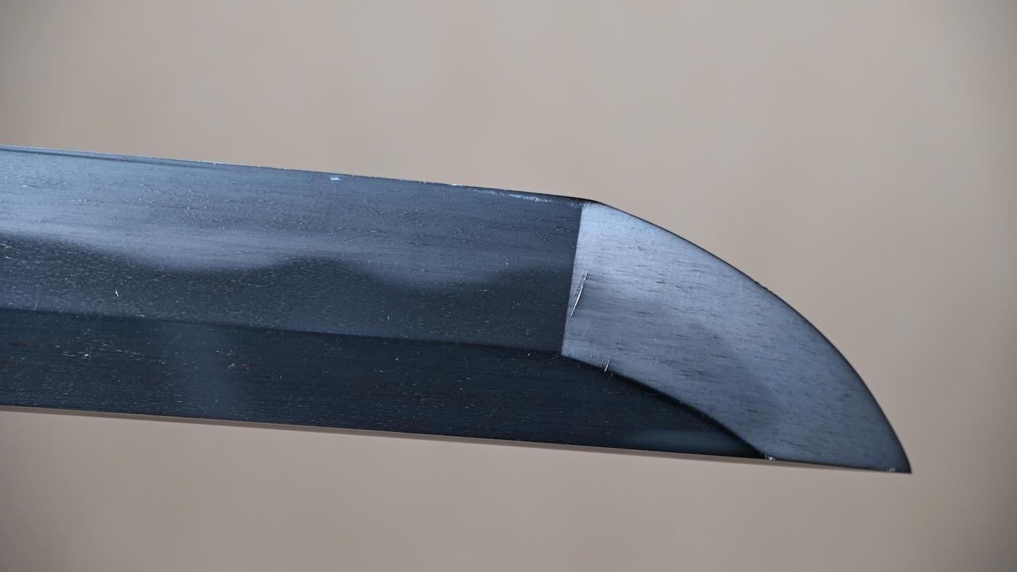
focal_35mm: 138
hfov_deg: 15.6
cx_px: 508
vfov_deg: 8.8
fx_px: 3709
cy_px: 270
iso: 110
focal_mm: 87
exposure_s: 1
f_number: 5.6
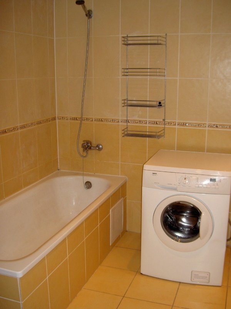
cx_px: 116
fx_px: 347
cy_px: 154
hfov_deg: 36.8
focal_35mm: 39
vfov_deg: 47.9
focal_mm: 8
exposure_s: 1/60
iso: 200
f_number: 2.8
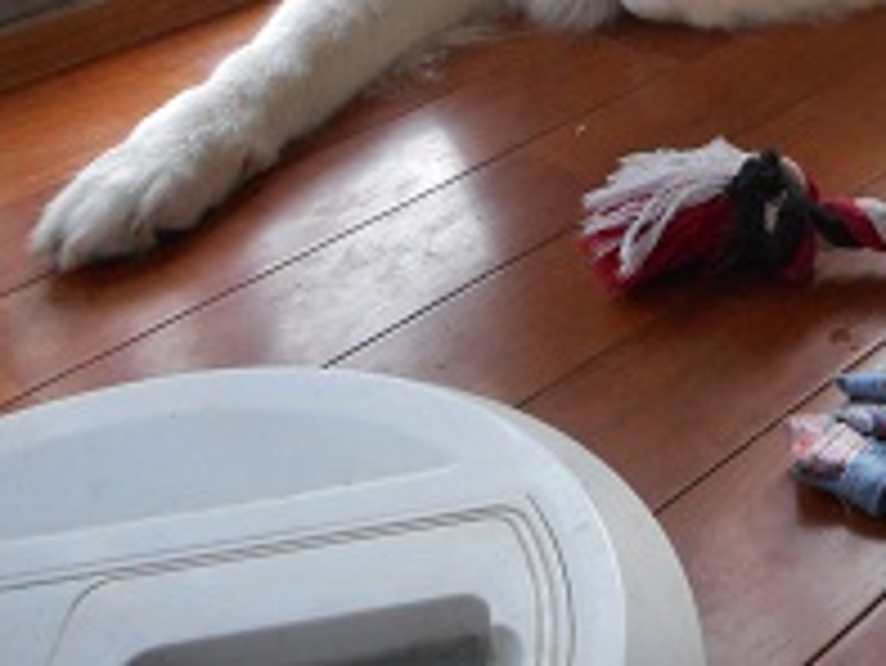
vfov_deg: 22.2
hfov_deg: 29.2
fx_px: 1562
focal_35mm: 61
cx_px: 926
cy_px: -140
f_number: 3.7
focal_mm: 4.5
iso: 320
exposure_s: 1/30
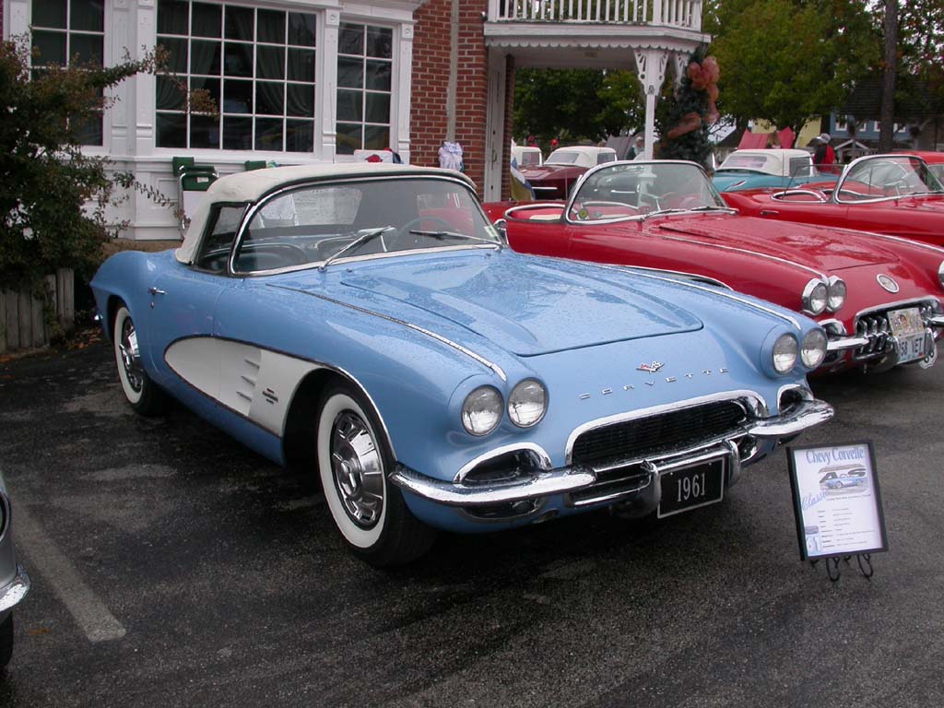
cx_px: 472
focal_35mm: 38
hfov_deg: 49.0
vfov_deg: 37.7
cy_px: 354
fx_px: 1036
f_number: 5.3
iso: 100
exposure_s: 1/222
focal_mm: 7.85
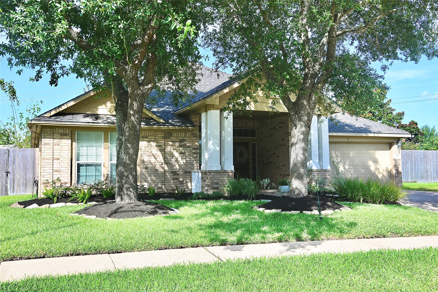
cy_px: 146
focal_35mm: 34
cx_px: 219
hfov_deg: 55.8
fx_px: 414
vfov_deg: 38.9
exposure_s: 1/50
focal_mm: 34
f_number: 18
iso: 200
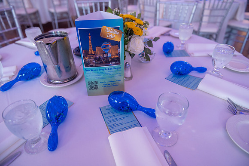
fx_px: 166
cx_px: 124
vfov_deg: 53.1
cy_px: 83
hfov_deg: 73.8
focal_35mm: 24
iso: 1000
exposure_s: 1/80
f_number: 3.2
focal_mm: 24
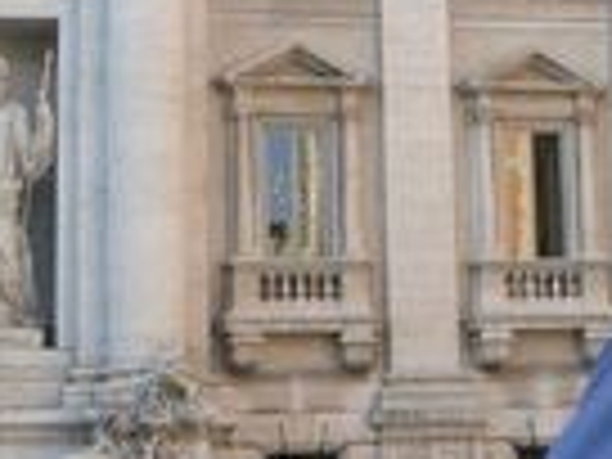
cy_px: 122
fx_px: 1874
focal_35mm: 106
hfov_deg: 18.4
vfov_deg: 13.9
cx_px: 482
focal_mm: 6
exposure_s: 1/100
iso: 80
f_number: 5.6
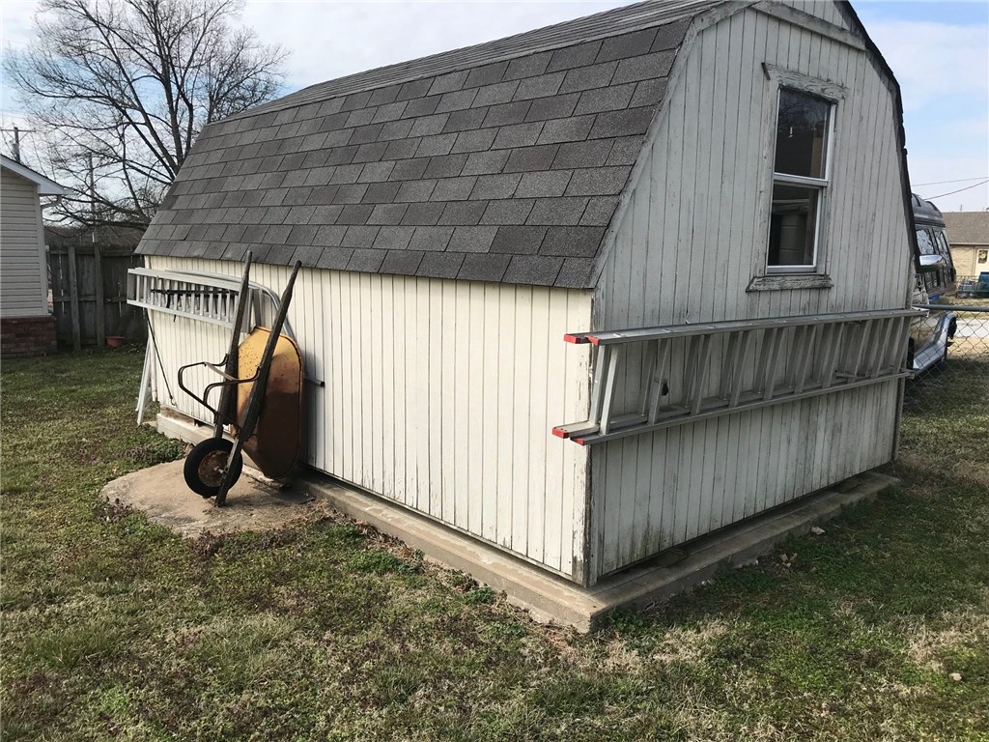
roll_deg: -0.4
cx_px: 494
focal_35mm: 28
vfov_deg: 49.7
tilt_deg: -10.0
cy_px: 371
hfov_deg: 63.4
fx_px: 800
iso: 20
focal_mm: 3.99
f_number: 1.8
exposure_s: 1/2398
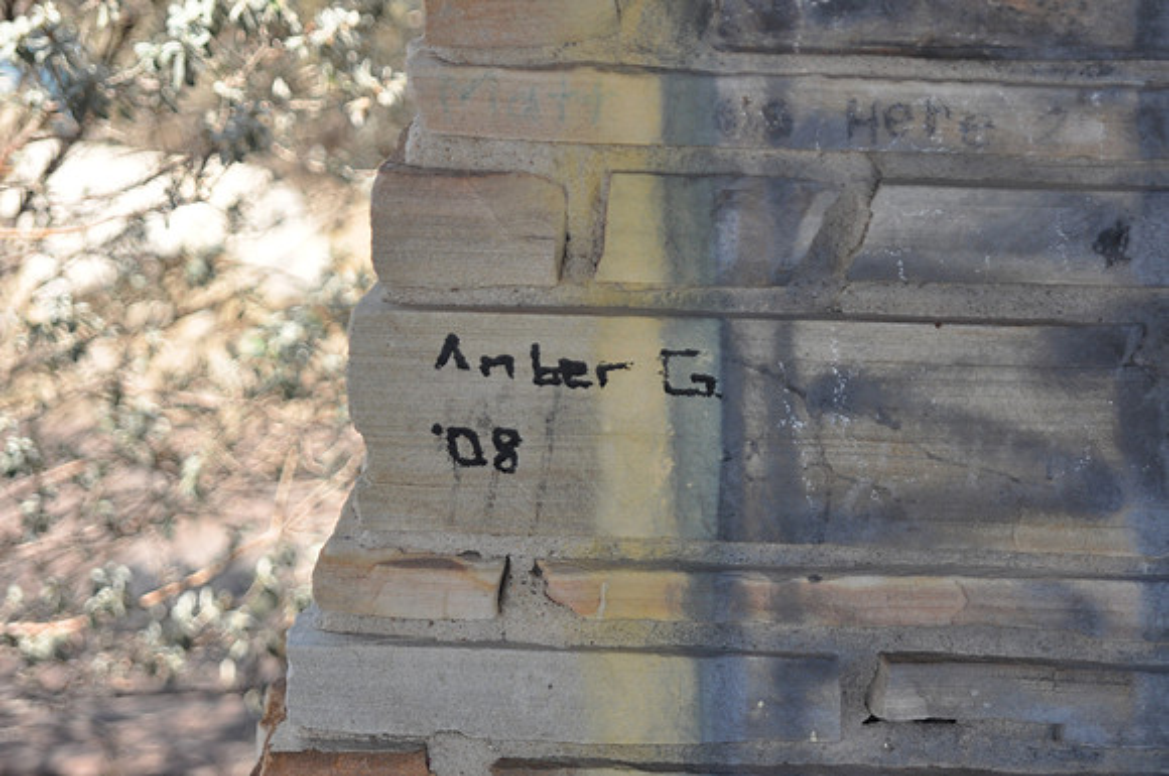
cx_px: 584
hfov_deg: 19.5
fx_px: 3405
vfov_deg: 13.0
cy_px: 388
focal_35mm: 105
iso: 360
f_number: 2.8
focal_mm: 70
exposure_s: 1/200
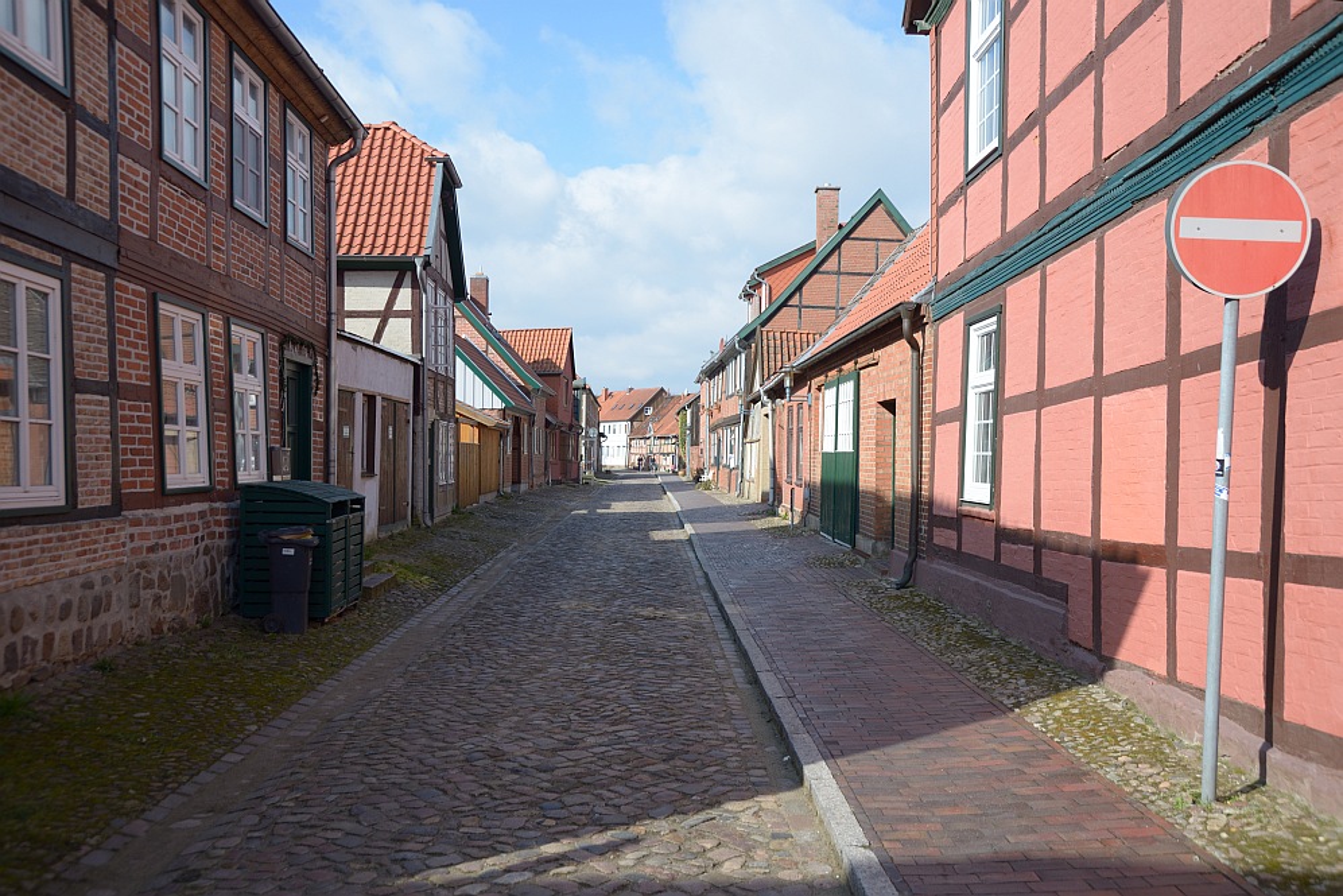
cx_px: 672
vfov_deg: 38.9
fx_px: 1268
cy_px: 448
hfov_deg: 55.8
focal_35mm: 34
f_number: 9
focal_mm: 34
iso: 400
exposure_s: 1/640
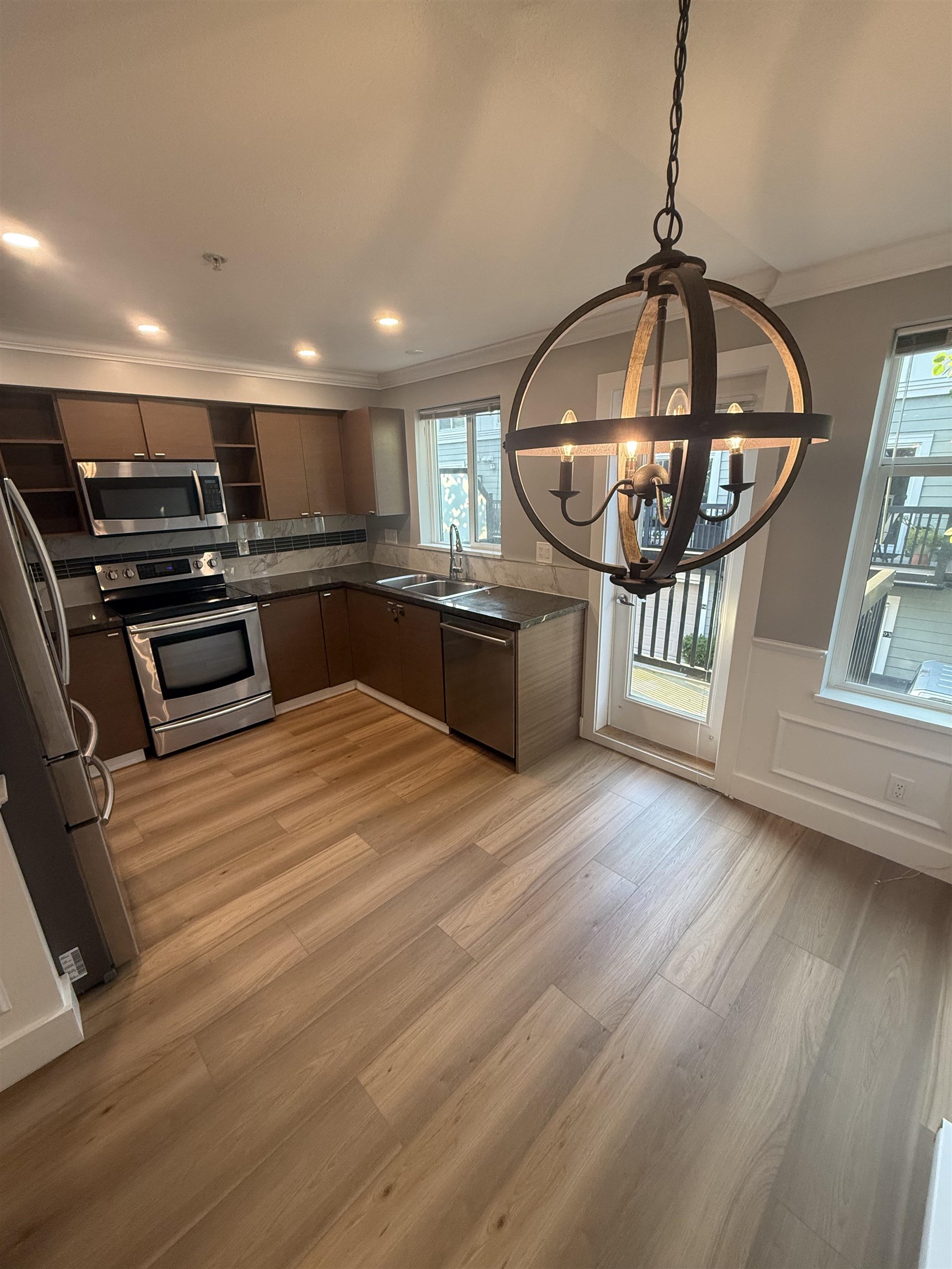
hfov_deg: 85.7
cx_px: 476
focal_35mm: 14
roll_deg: +1.6
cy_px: 634
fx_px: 513
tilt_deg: -16.8
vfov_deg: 102.1
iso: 250
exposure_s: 1/120
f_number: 2.2
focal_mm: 2.22
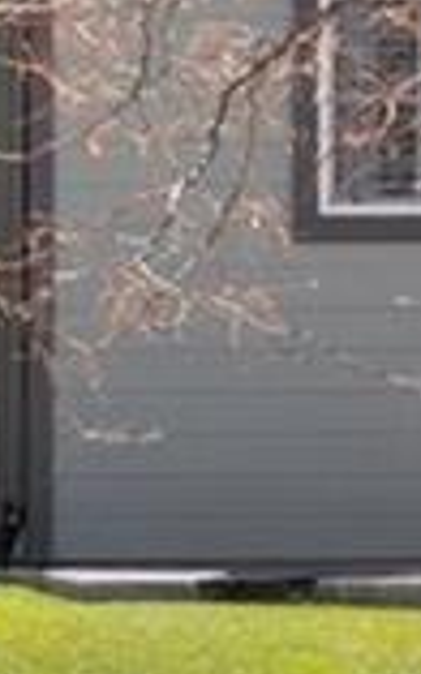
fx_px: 5917
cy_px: -404
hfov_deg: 4.0
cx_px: -816
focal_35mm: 322
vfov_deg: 6.4
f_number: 9
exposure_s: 1/60
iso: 100
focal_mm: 31
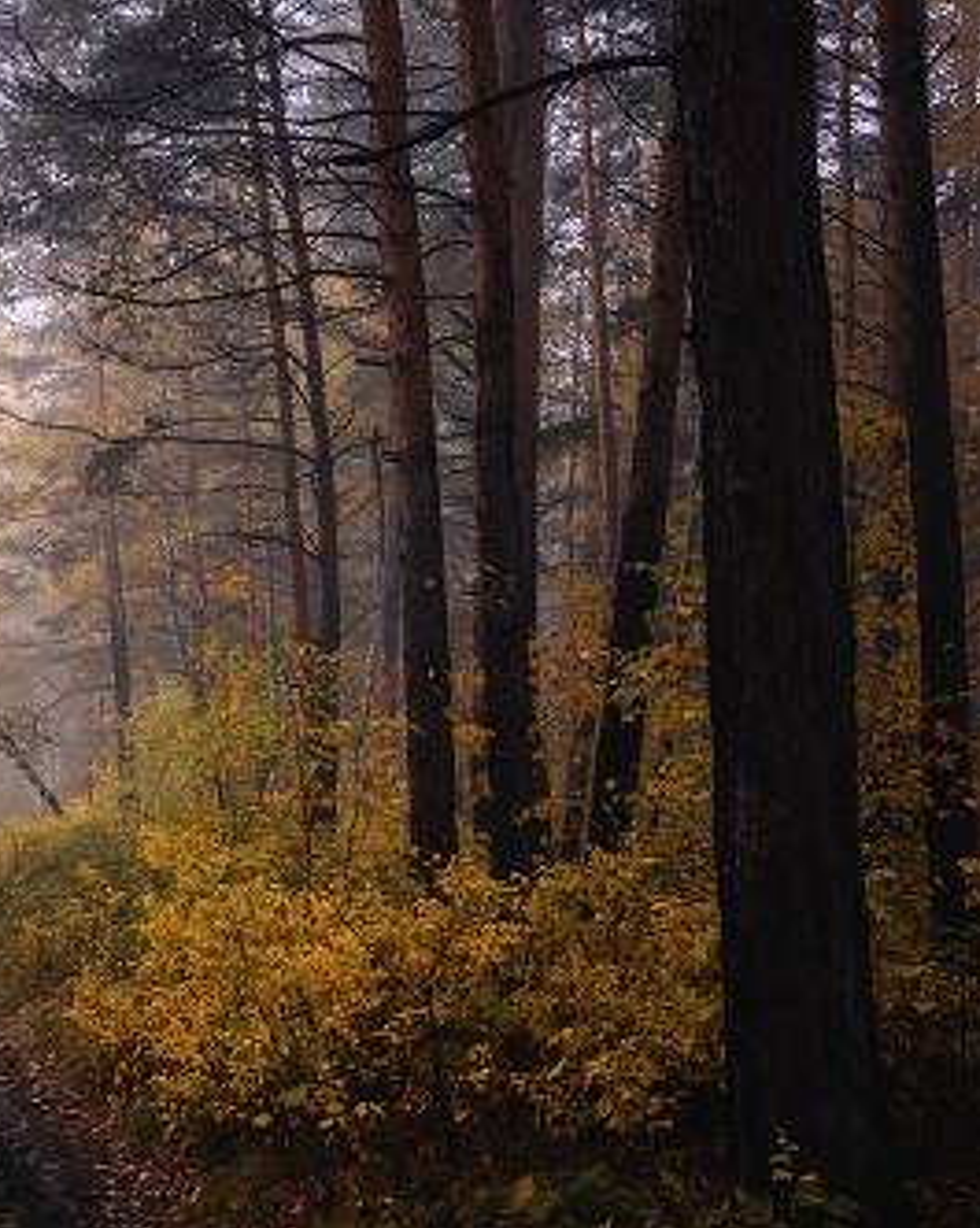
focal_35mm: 49
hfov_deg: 29.0
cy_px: 610
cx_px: 24
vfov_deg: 38.1
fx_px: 1779
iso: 200
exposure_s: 1/100
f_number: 4
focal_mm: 22
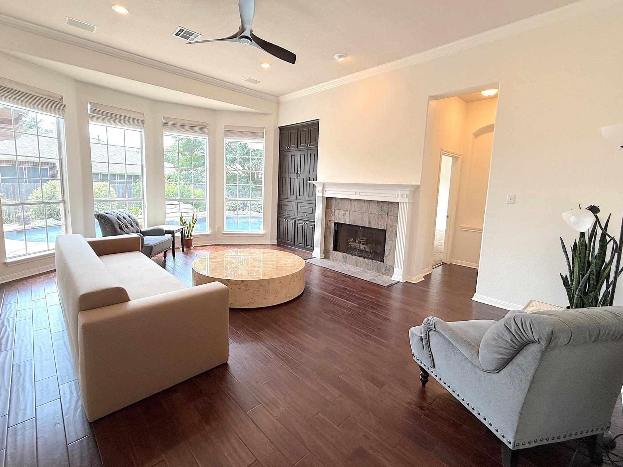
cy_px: 218
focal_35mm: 16
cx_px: 301
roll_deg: -1.8
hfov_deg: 94.5
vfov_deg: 78.0
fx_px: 288
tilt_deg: -6.4
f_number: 2.2
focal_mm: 2.22
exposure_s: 1/120
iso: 100
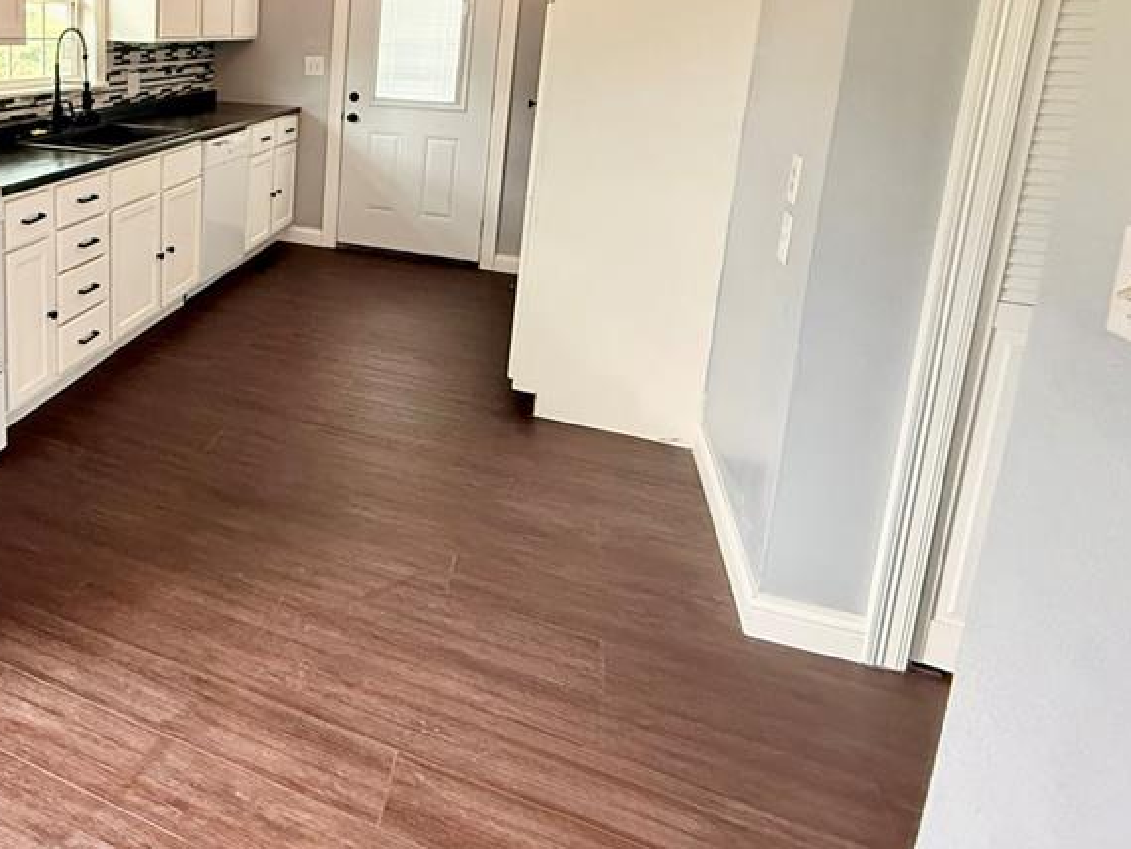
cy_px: 170
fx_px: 817
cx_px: 191
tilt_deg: -9.4
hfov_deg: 62.2
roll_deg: -1.0
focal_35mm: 25
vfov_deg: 51.5
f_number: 2.2
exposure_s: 1/60
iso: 640
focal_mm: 2.22
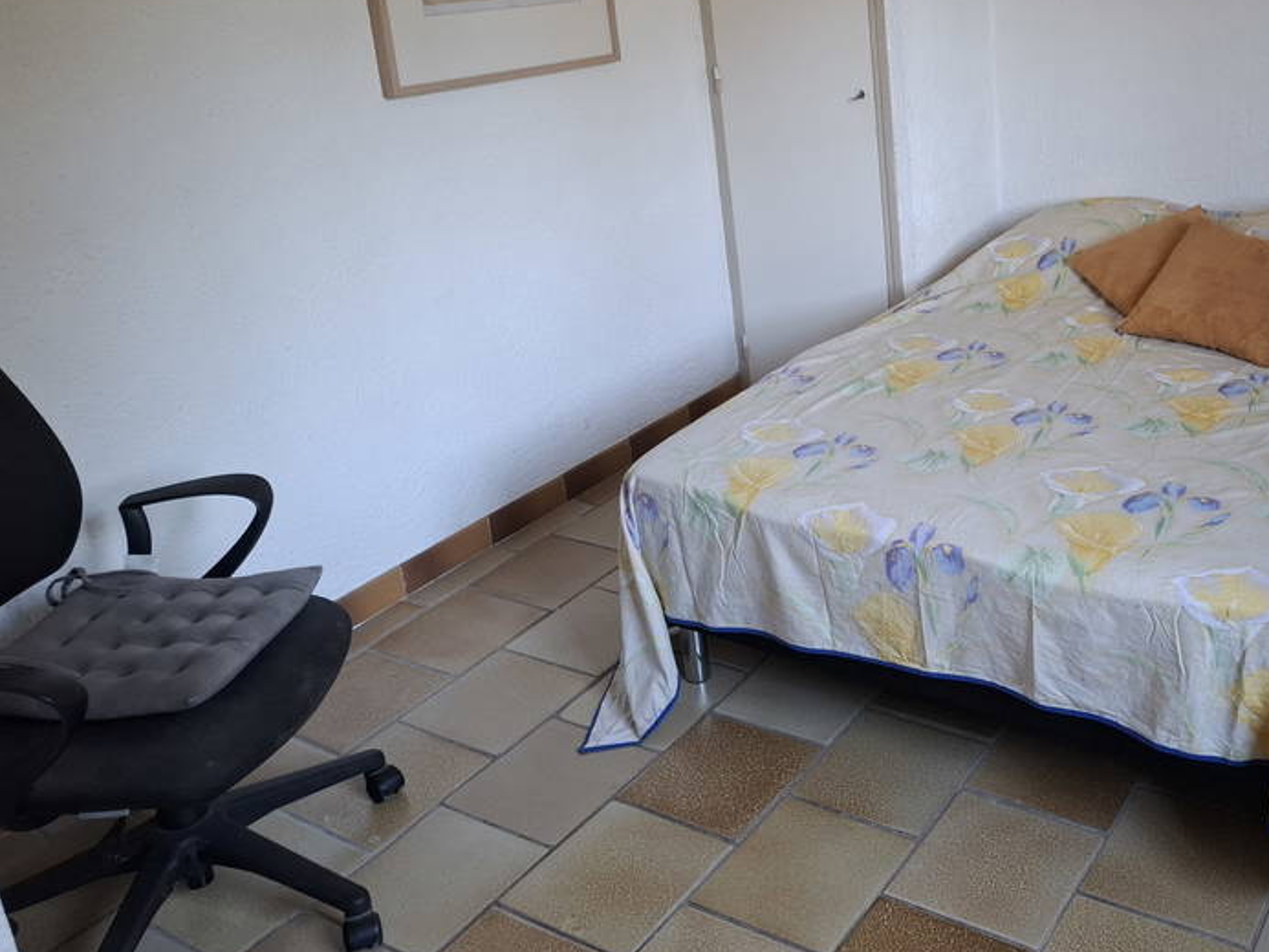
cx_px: 908
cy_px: 284
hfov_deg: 52.2
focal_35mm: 34
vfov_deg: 41.0
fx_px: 1247
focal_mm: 5.54
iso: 200
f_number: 1.8
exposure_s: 1/50
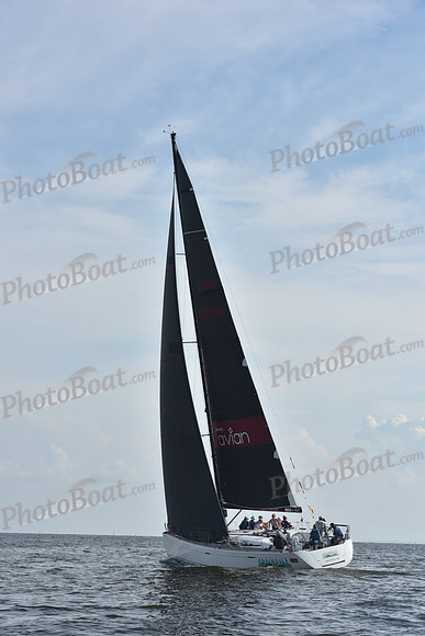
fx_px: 1628
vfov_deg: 22.1
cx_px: 212
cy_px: 318
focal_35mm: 92
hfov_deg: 14.9
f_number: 8
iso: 250
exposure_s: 1/1250
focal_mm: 92
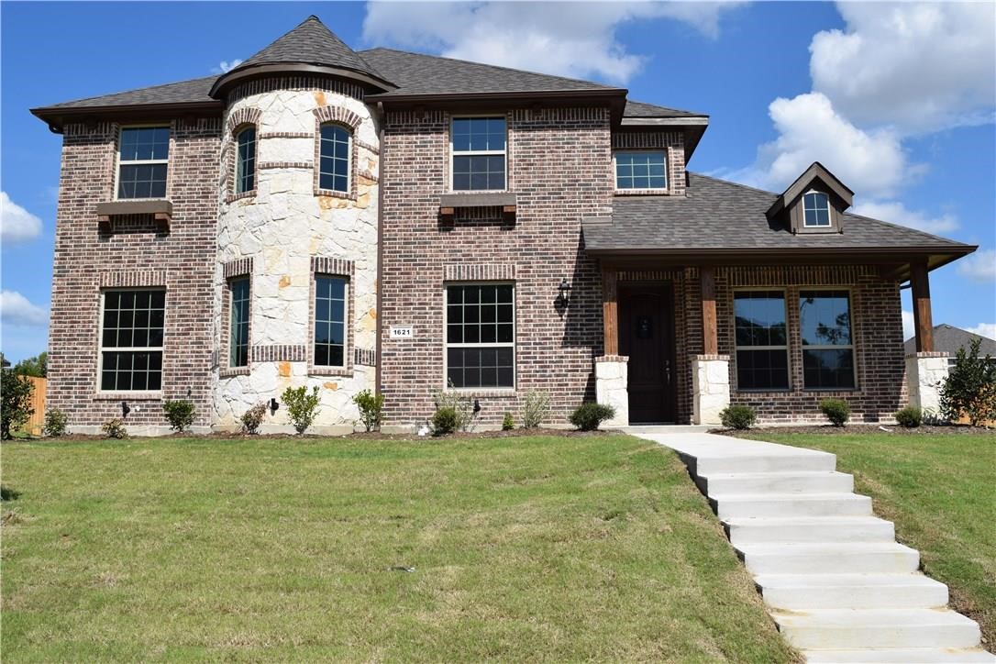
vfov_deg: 41.7
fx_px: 871
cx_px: 498
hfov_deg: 59.5
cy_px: 332
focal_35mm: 32
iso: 200
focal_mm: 21
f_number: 11
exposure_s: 1/500
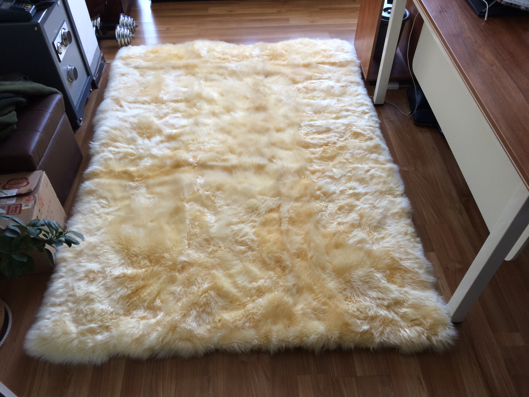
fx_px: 443
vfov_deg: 48.2
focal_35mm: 29
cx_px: 264
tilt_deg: -47.5
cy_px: 198
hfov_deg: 61.7
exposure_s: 1/33
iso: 50
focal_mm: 4.15
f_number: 2.2
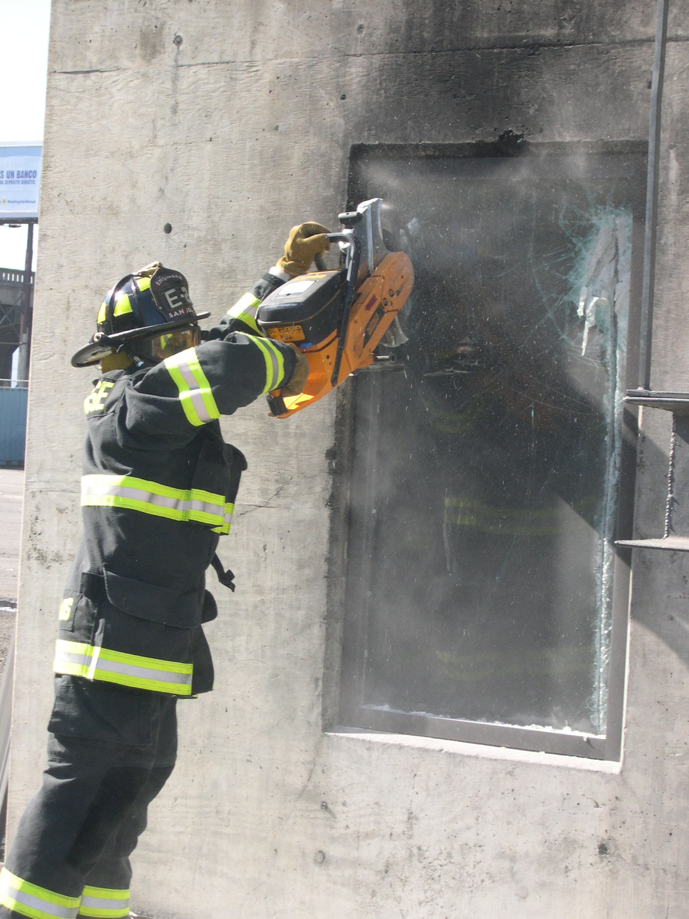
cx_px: 344
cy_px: 460
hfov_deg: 13.0
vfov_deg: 17.3
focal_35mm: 114
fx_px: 3025
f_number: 4.9
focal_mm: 24
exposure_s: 1/208
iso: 100
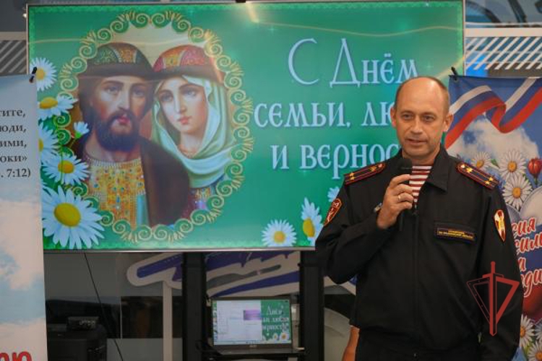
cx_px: 271
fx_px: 1761
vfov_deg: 11.7
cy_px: 180
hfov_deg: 17.5
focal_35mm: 117
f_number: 5.6
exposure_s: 1/160
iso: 640
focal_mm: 78
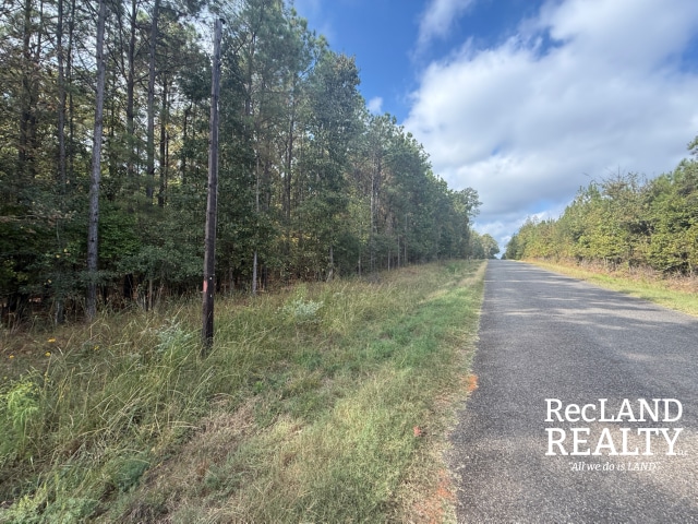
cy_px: 262
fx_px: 282
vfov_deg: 85.7
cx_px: 349
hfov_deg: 102.1
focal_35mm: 14
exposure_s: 1/451
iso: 64
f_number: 2.2
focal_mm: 2.22
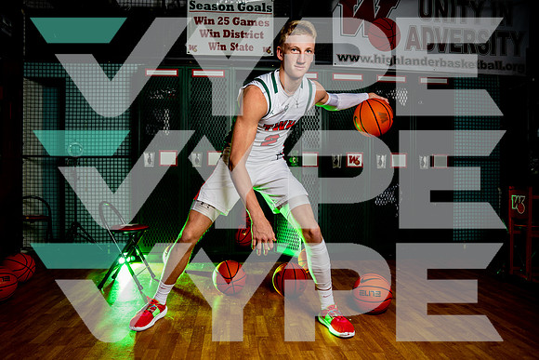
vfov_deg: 53.2
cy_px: 180
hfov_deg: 73.7
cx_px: 270
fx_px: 359
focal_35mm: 24
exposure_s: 1/200
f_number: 5
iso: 200
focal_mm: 24
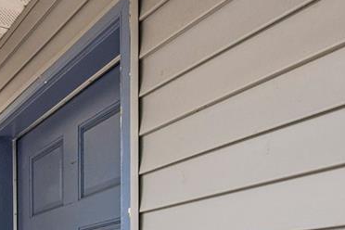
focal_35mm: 44
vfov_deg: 26.6
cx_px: -8
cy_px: 287
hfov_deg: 38.8
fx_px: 422
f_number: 8
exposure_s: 1/640
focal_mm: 16
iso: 400
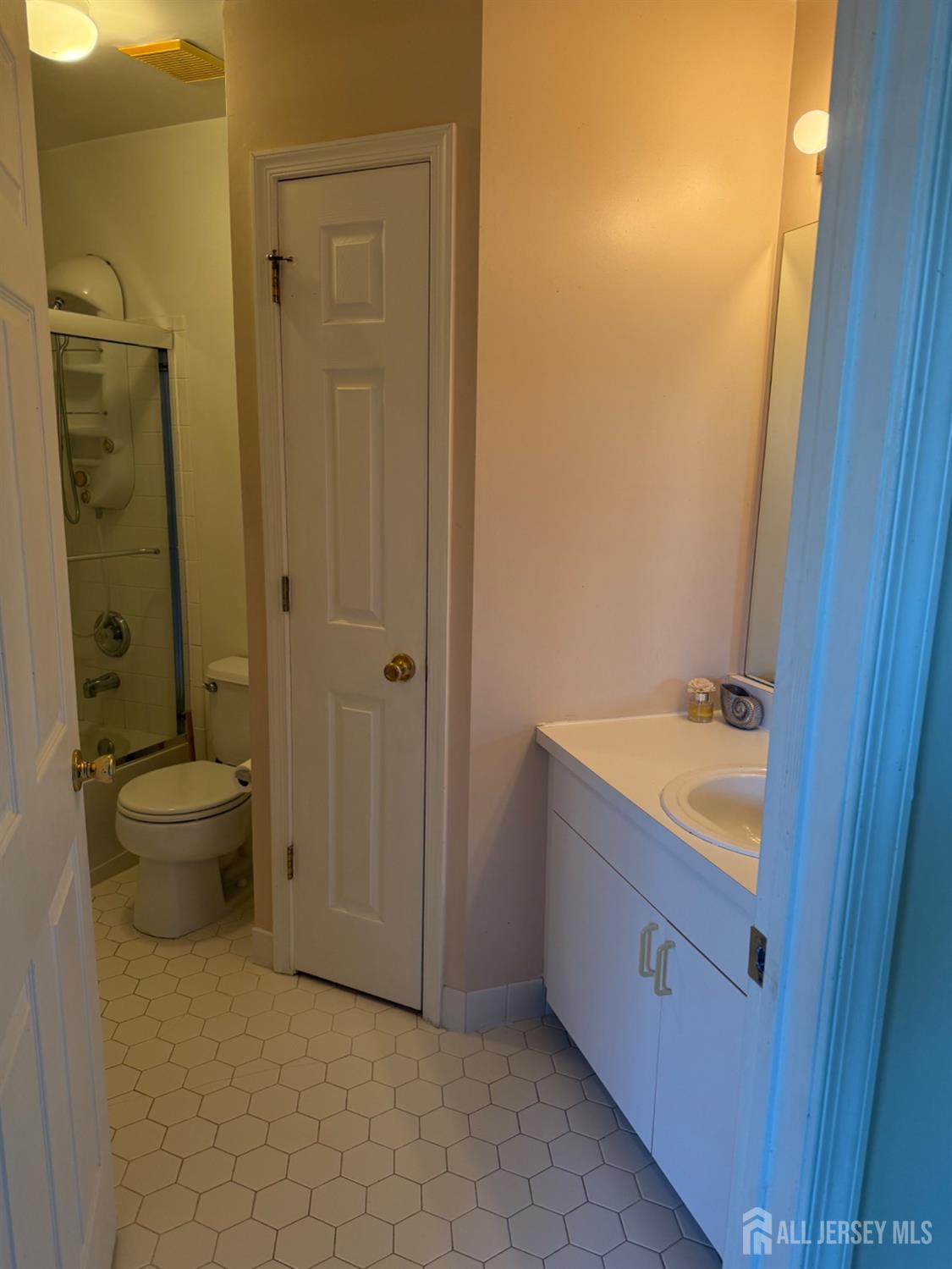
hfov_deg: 56.8
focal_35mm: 24
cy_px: 634
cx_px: 476
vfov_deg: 71.6
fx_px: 880
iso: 160
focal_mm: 6.76
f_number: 1.78
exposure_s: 1/128
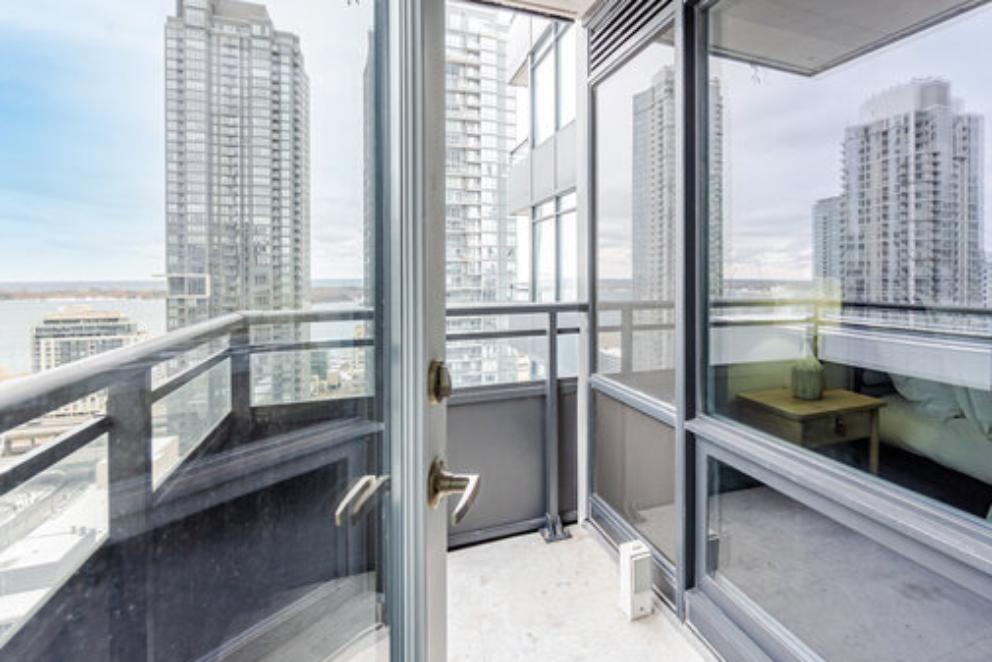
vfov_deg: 64.1
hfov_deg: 85.1
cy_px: 272
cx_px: 623
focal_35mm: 19
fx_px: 524
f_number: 7.1
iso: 125
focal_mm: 10
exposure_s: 1/25
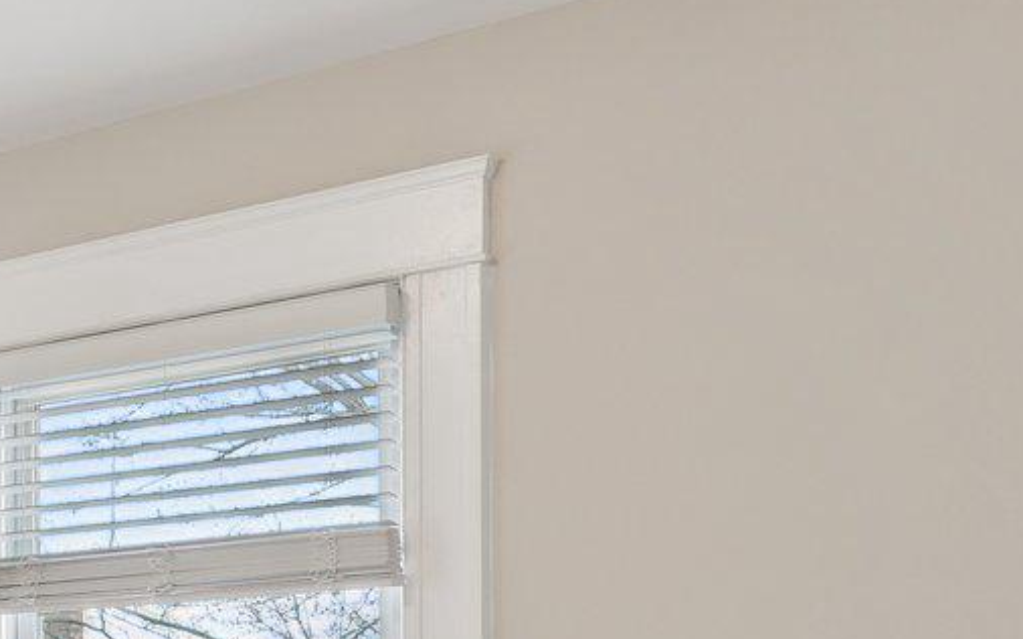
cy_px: 786
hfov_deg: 25.4
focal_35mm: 68
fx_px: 1897
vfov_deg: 18.1
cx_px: -356
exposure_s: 1/15
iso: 125
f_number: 6.3
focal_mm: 16.5
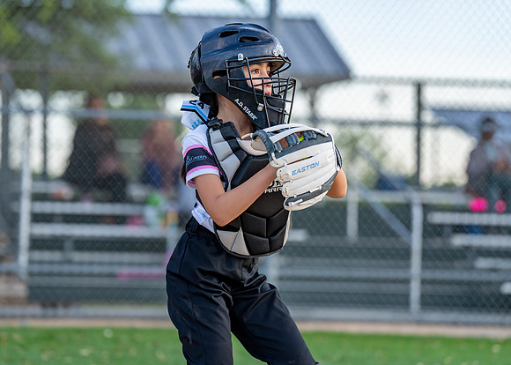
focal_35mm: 136
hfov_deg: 14.7
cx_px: 229
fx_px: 1974
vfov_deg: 10.6
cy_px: 180
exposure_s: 1/1000
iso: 400
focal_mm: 120
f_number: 2.8
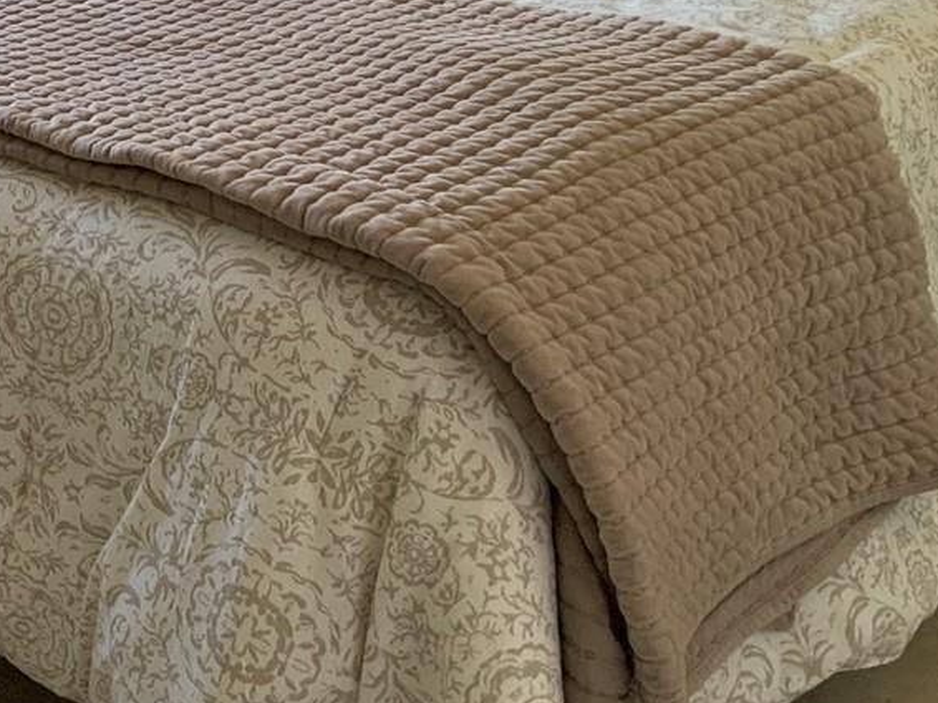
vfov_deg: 17.6
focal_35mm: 82
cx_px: -151
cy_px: 18
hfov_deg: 22.2
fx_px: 2221
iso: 80
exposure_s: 1/60
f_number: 1.8
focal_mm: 3
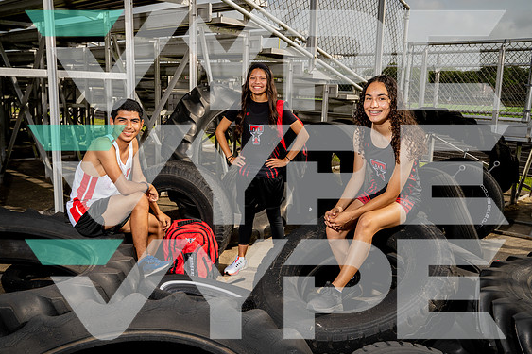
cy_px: 175
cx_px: 268
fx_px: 487
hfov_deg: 57.2
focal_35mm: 33
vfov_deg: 39.9
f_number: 8
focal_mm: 32
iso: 100
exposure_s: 1/250
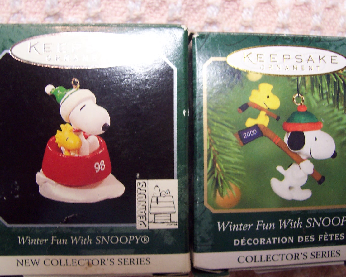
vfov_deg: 38.2
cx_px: 183
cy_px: 137
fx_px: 399
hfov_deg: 46.8
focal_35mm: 39
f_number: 2.8
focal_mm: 5.6
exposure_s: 1/30
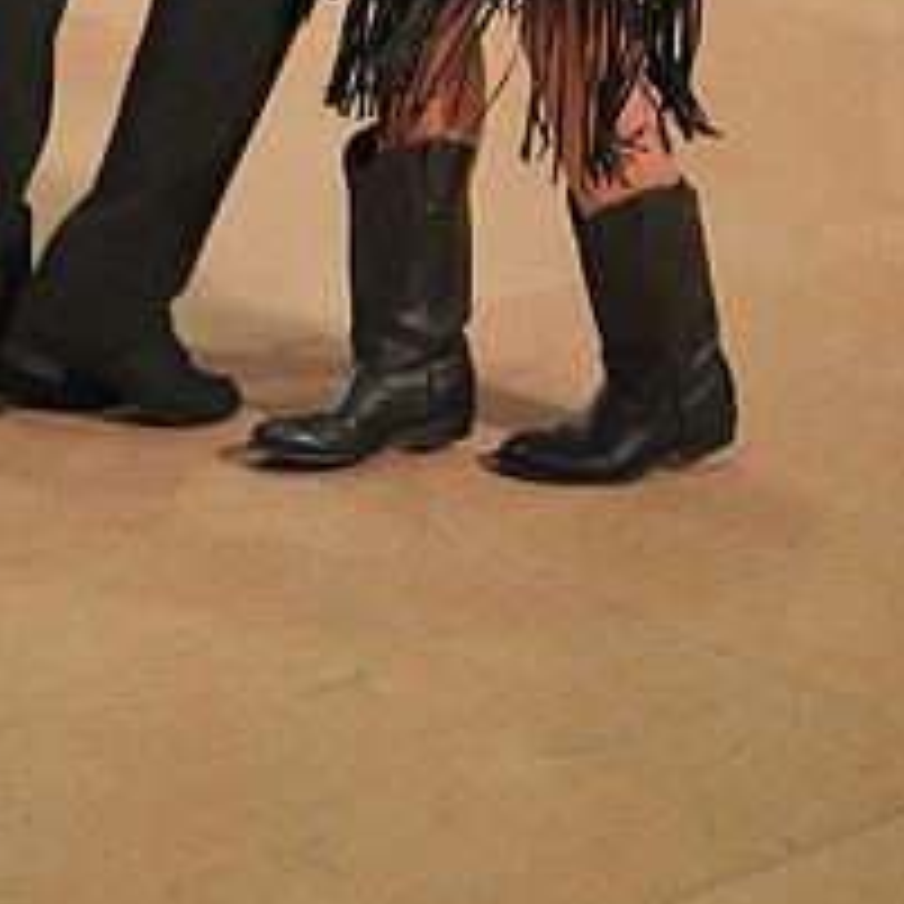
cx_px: 290
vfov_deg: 15.9
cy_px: -342
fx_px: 3043
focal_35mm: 103
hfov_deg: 16.9
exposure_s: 1/400
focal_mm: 42
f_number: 4
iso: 4000
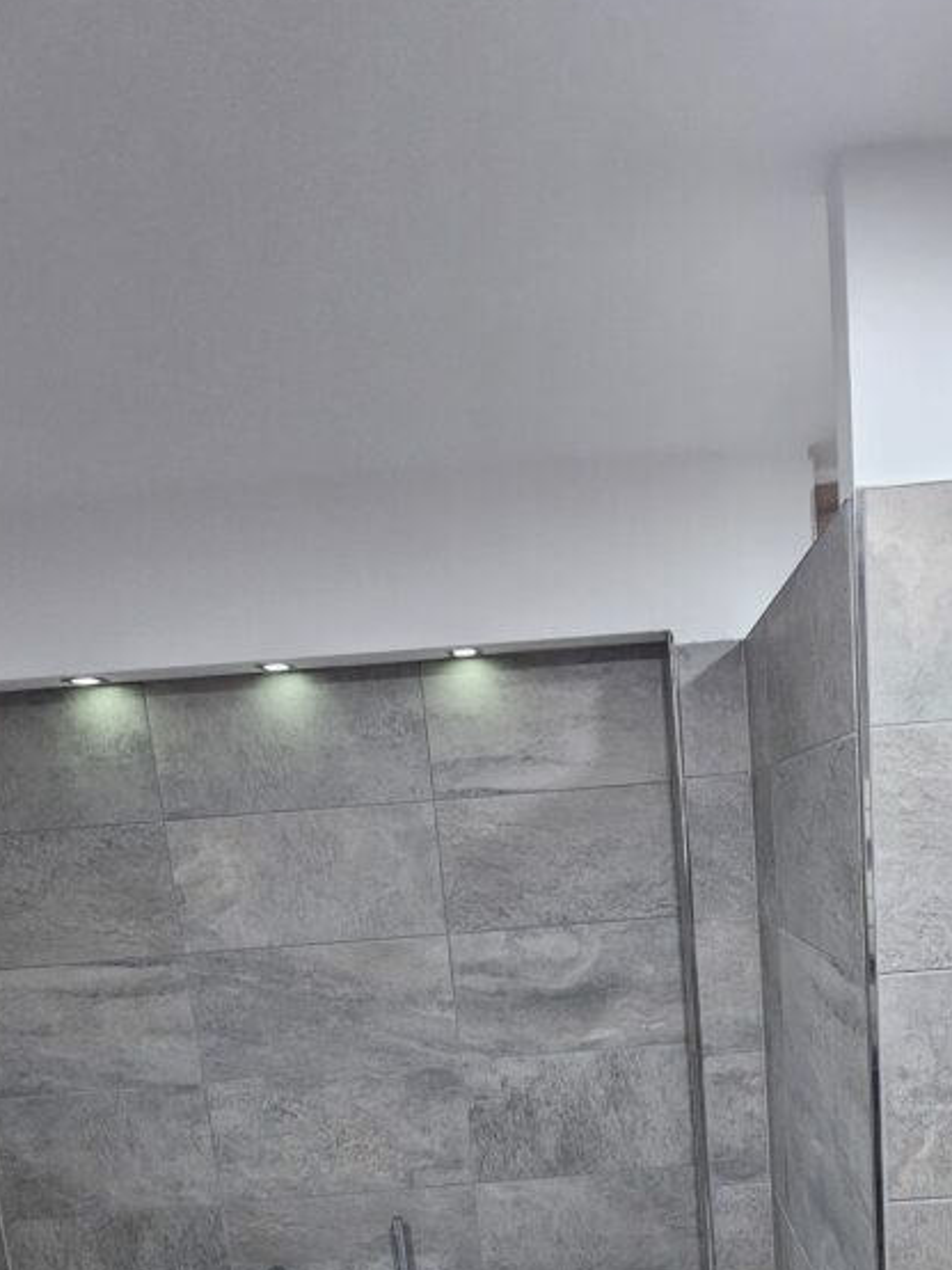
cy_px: 991
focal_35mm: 24
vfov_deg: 66.0
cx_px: 627
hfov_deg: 55.7
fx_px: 880
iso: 320
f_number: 2.2
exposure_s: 1/33
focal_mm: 2.2
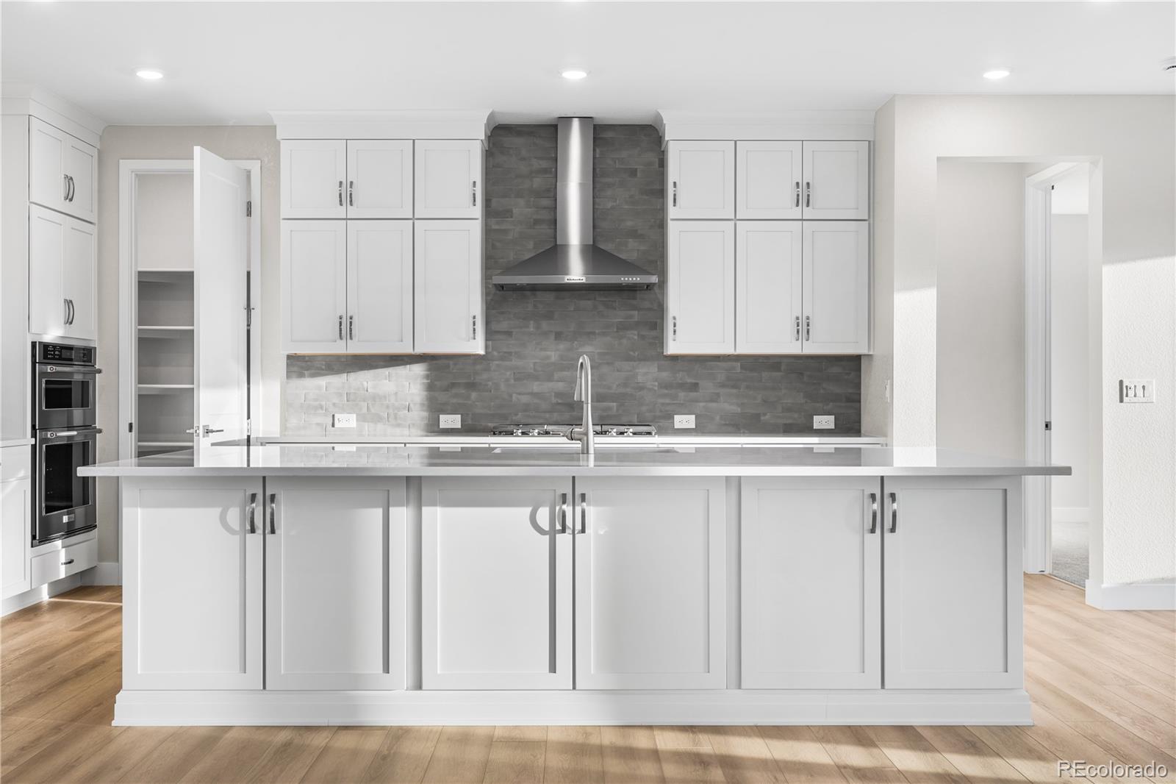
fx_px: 1143
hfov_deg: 54.4
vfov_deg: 37.8
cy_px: 392
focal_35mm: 35
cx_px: 588
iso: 160
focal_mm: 35
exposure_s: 1/15
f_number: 7.1
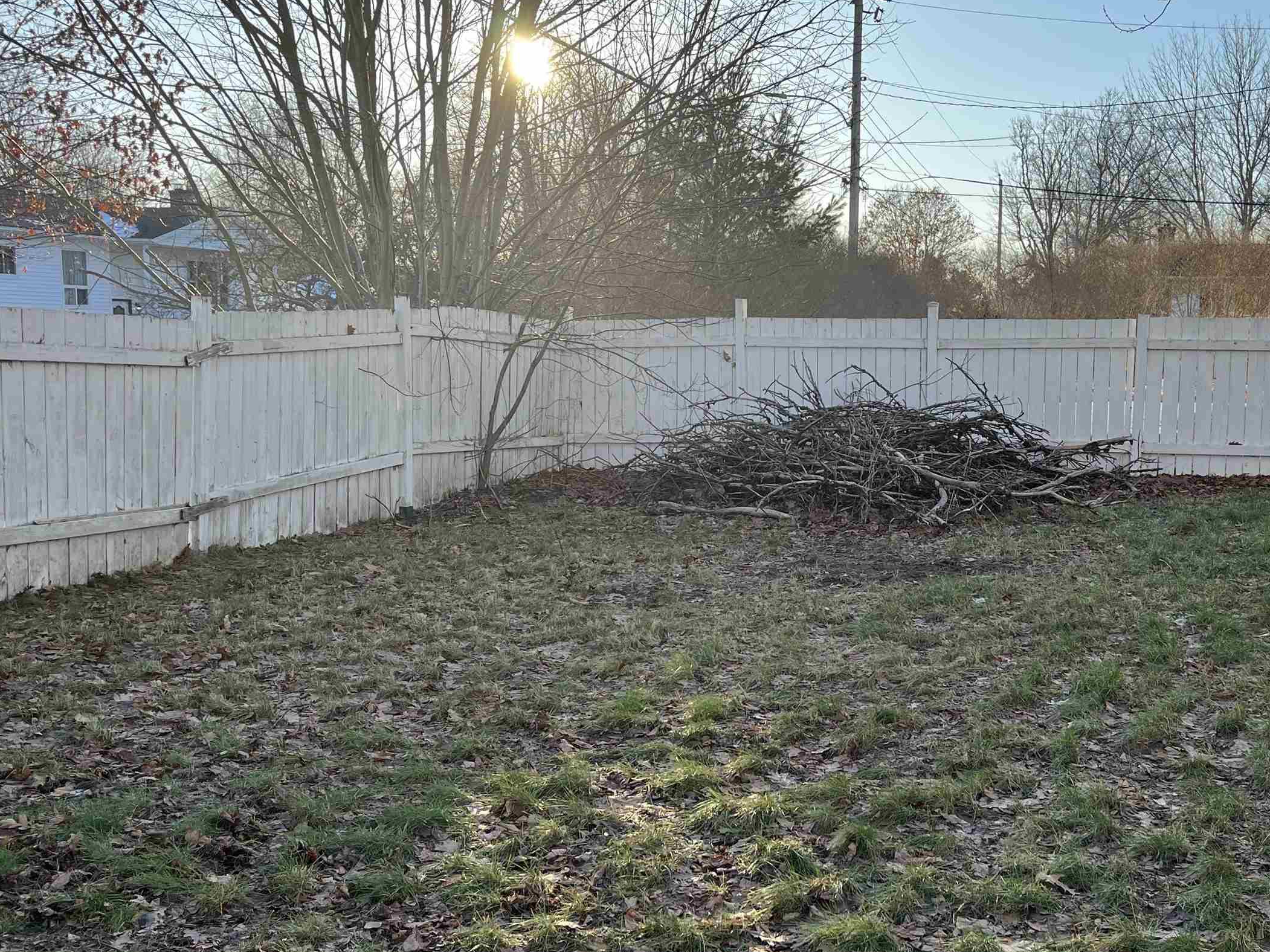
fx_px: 1394
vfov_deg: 37.7
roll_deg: -0.4
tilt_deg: -6.8
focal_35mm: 38
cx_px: 800
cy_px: 497
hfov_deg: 48.5
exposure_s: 1/816
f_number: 1.6
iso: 50
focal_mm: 5.1
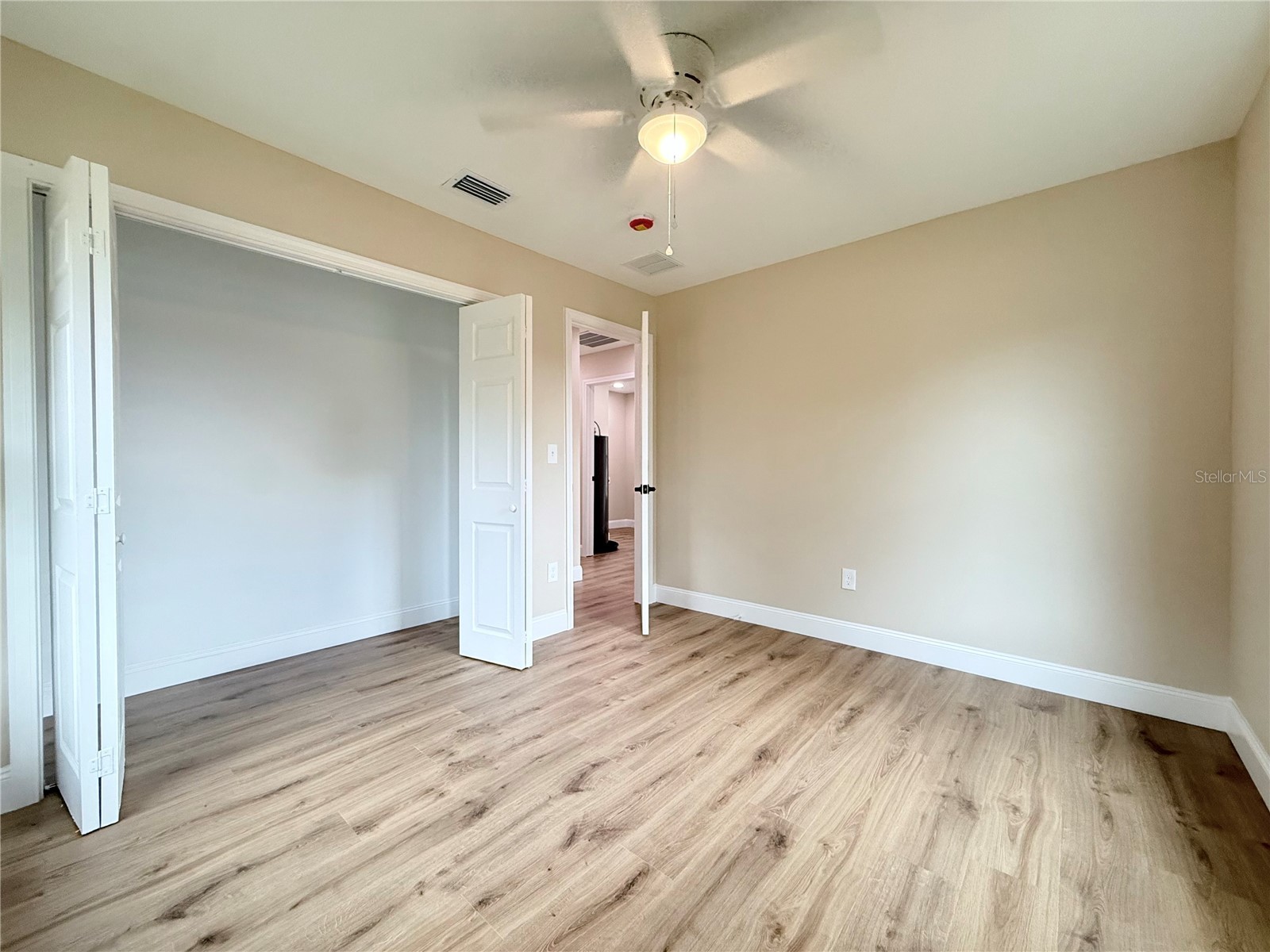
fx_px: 514
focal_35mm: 14
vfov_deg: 85.7
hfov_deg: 102.1
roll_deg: -0.3
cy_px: 476
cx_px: 635
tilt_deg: -1.2
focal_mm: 2.22
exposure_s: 1/120
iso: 320
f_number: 2.2
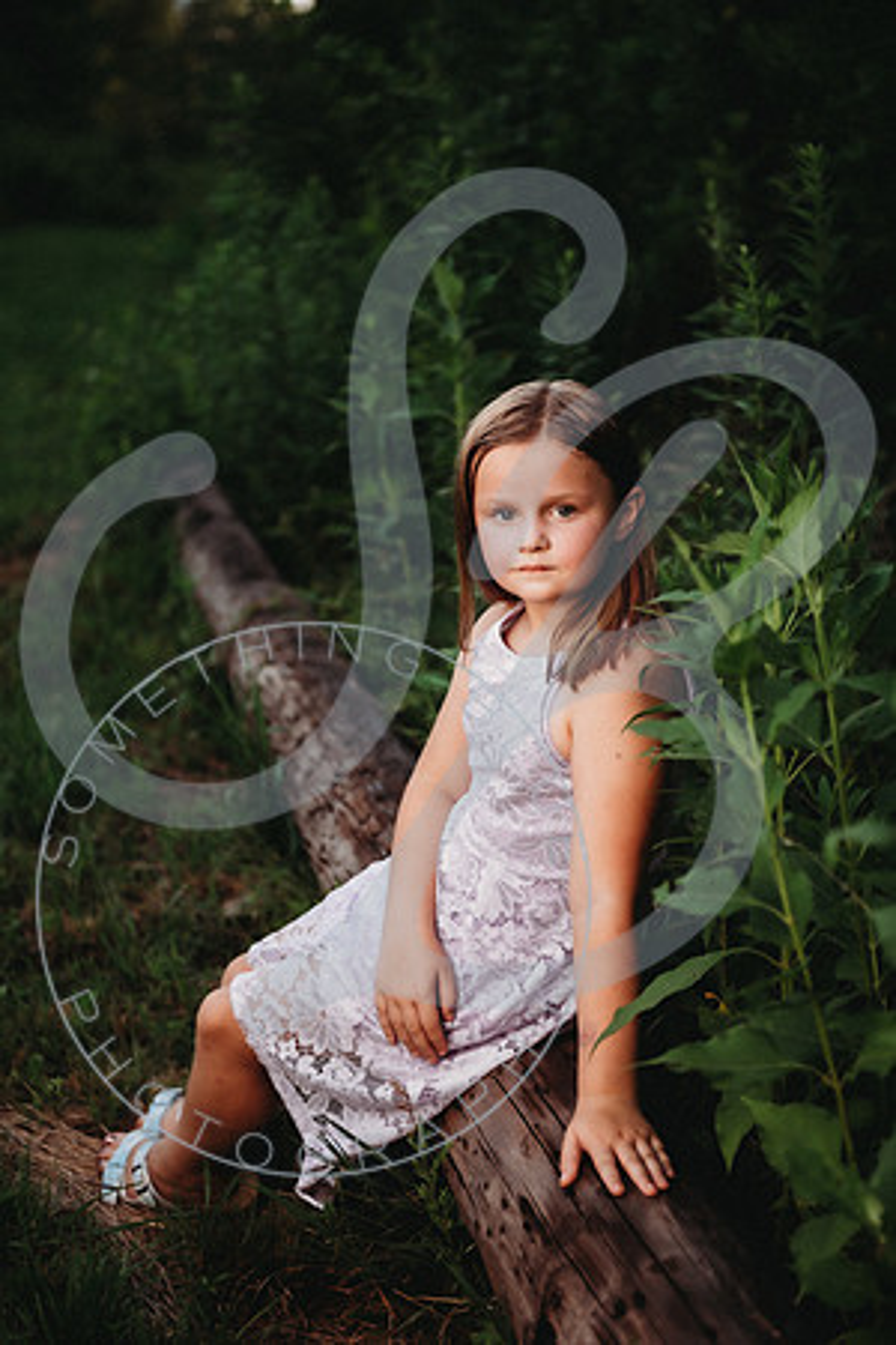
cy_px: 672
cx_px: 448
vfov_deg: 32.4
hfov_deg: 21.9
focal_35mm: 62
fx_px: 2314
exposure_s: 1/400
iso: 160
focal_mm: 62
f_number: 2.8
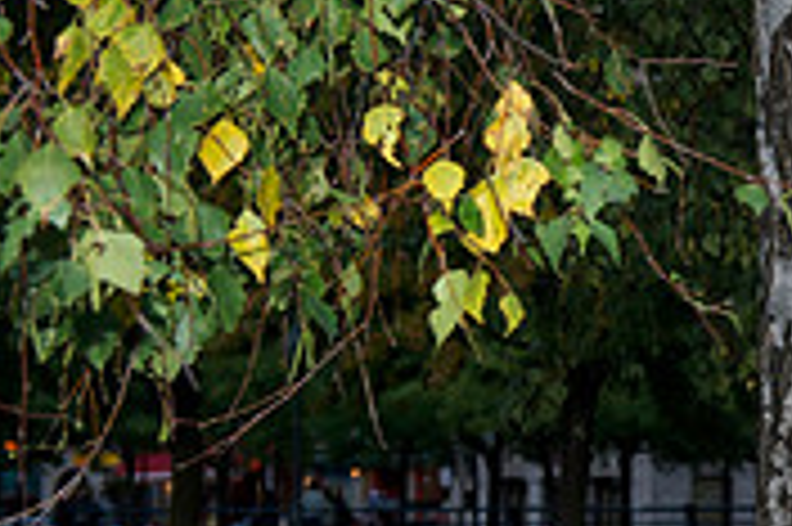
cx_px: 1296
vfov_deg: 8.3
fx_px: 3627
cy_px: 229
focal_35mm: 165
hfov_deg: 11.8
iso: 320
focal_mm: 50
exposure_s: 1/60
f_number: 5.6
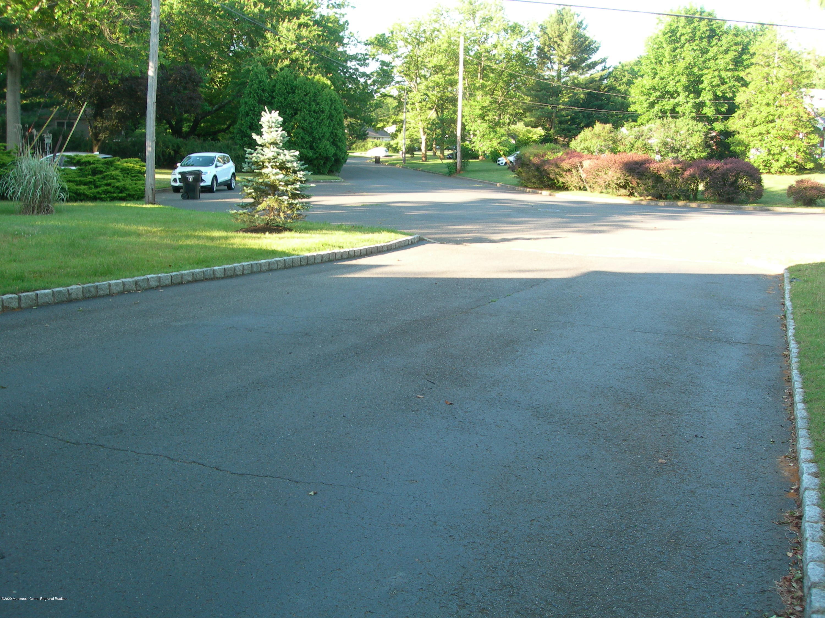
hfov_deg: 49.0
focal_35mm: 38
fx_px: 906
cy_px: 309
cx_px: 412
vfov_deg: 37.7
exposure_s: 1/38.6
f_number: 4.8
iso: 50
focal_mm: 7.8
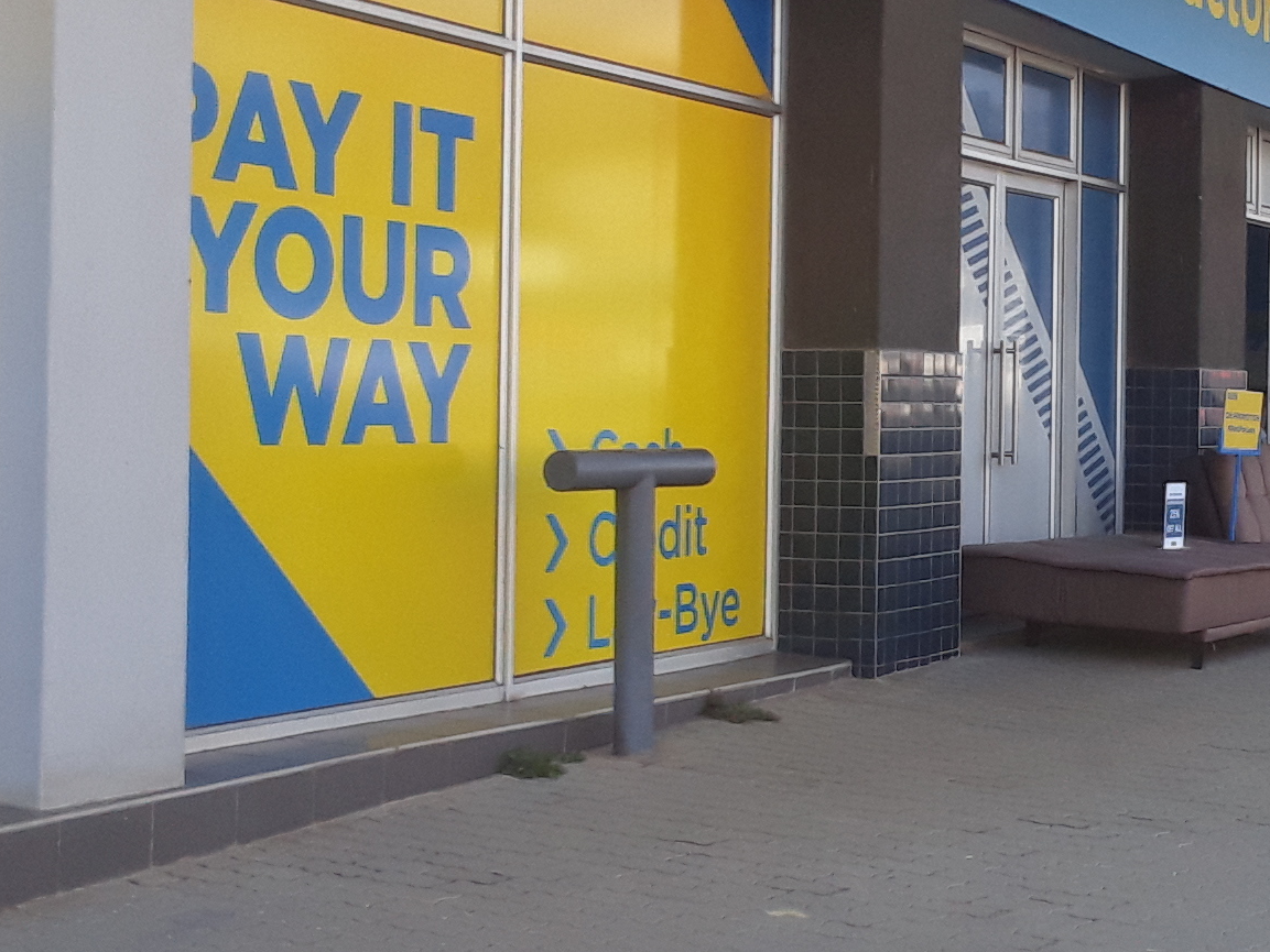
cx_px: 1098
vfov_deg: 21.9
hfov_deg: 28.1
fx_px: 2458
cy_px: 373
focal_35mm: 67
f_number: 1.9
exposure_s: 1/258
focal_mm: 2.2
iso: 40
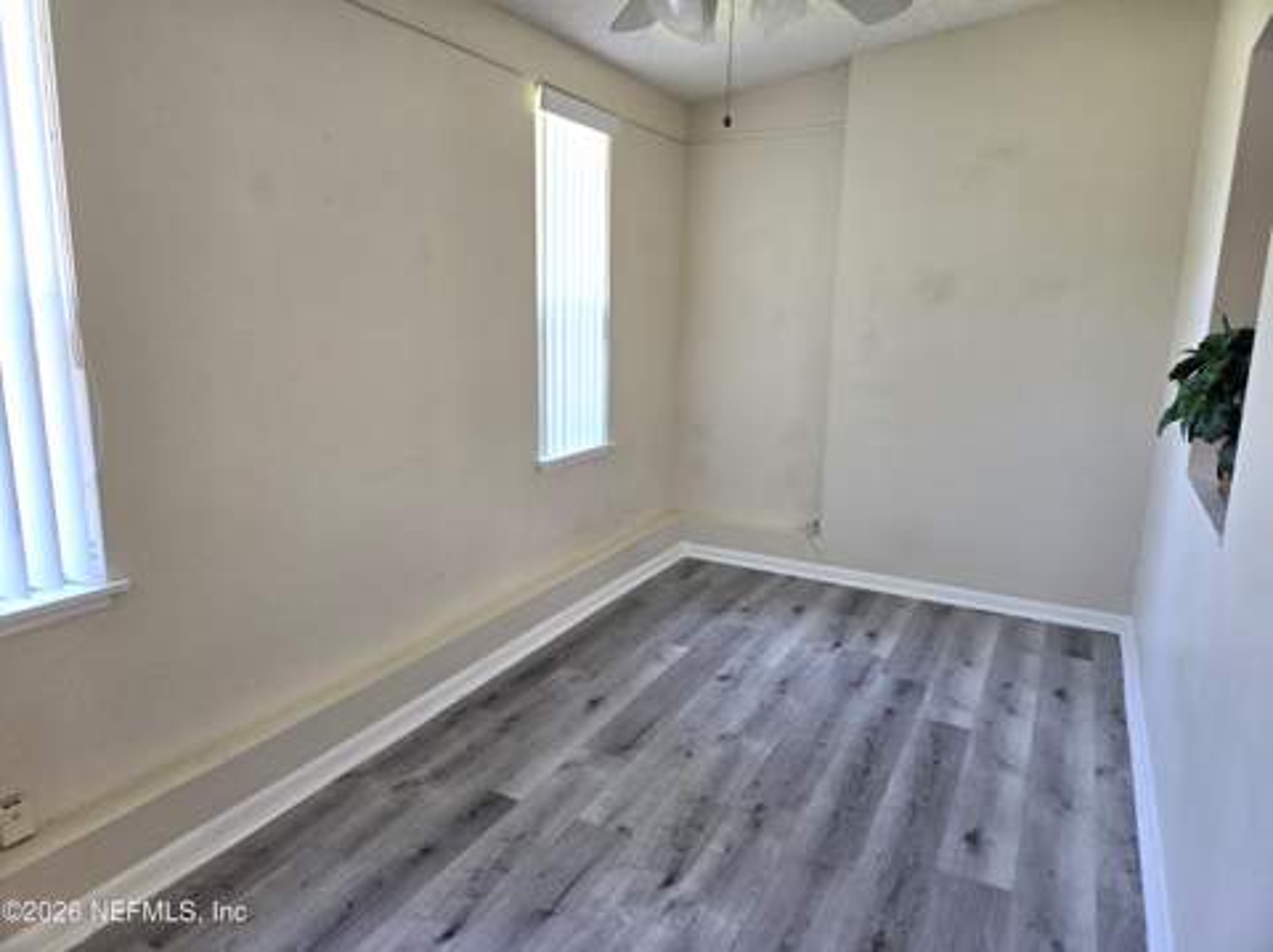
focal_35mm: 23
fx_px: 845
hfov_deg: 74.0
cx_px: 636
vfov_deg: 58.8
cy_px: 476
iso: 80
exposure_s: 1/120
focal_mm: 5.4
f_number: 1.8
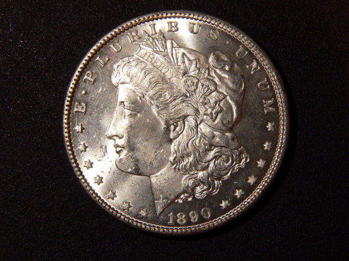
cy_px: 130
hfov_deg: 19.8
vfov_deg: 14.9
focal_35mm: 99
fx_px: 998
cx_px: 174
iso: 200
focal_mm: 16.5
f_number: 7.3
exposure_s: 1/80
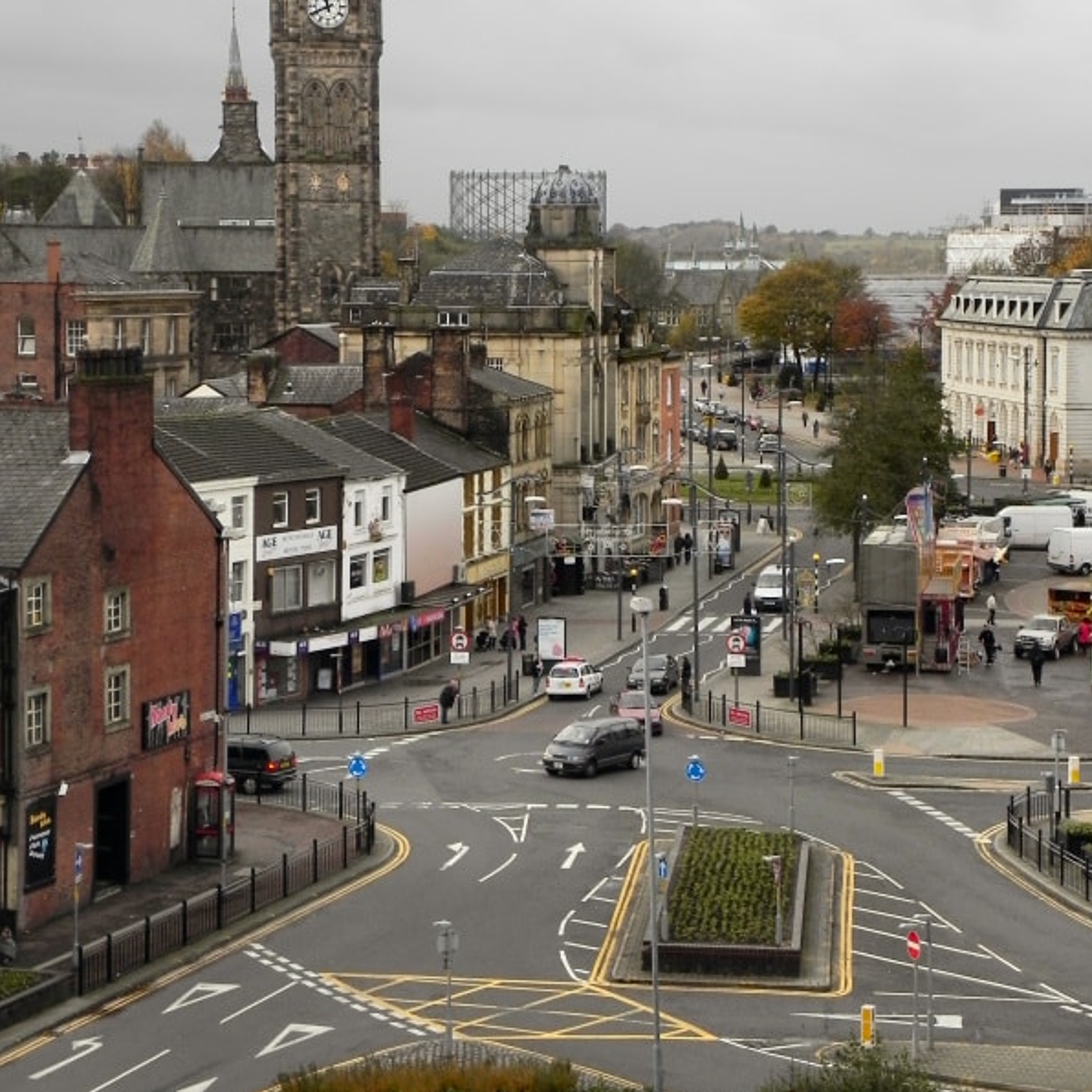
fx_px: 3176
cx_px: 548
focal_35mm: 89
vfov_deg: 19.5
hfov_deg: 19.5
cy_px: 431
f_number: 5.6
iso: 160
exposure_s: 1/241
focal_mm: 13.4
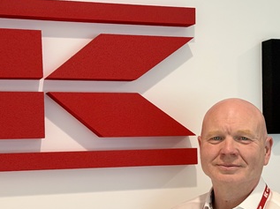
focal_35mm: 72
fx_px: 582
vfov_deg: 20.3
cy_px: 136
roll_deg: +1.4
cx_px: 146
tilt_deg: -1.2
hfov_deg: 27.1
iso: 50
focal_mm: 6.76
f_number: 1.78
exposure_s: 1/100
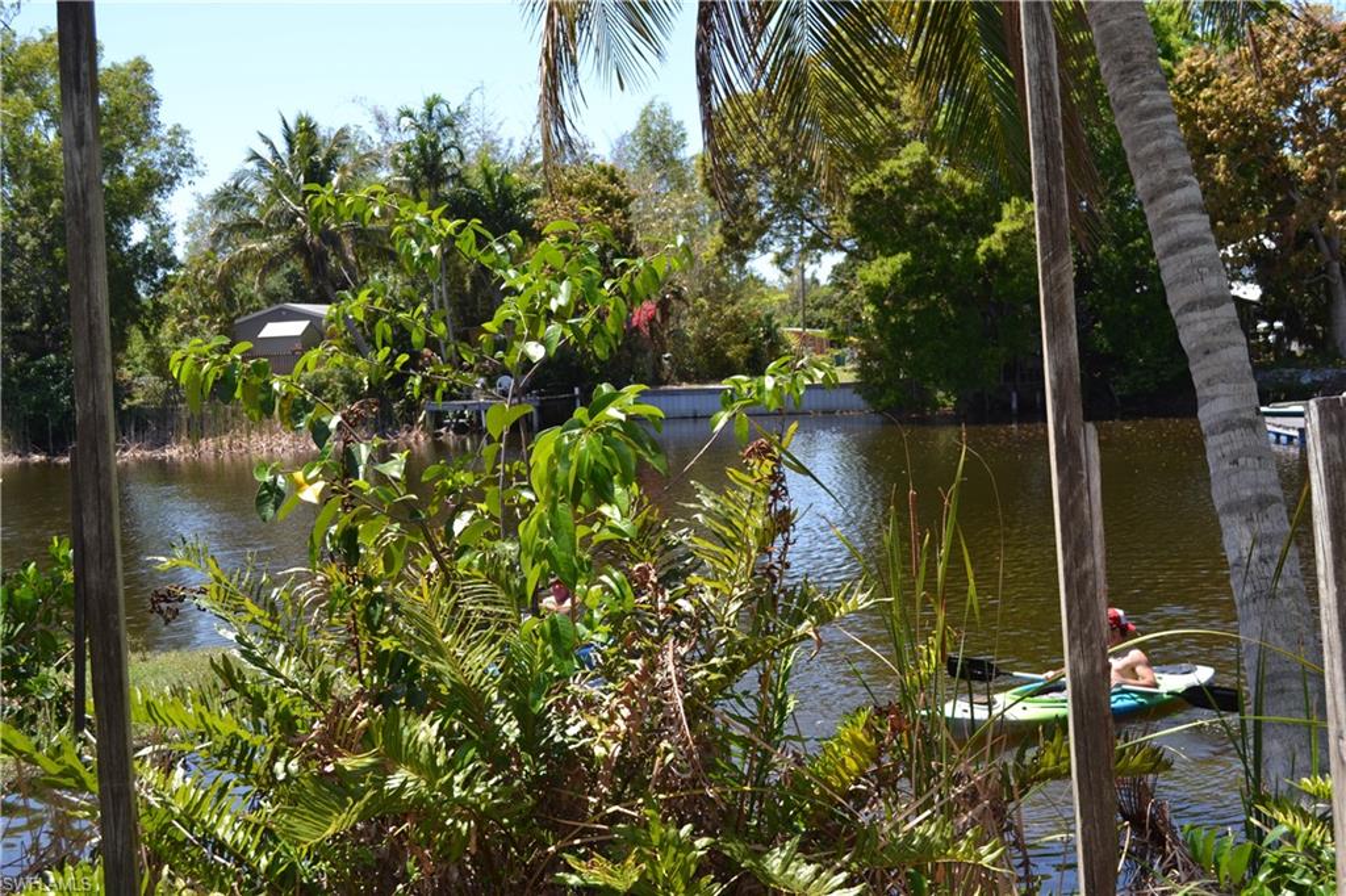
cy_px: 448
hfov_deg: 46.4
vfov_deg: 31.9
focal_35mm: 42
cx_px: 673
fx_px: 1570
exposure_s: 1/200
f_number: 5.6
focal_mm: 28
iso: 100
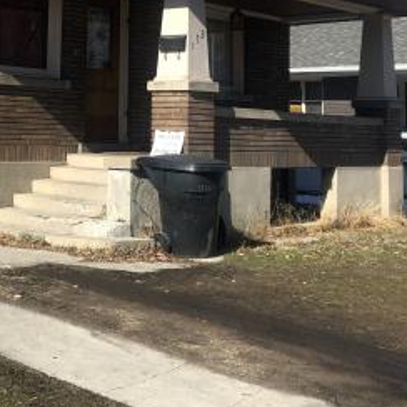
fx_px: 865
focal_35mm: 65
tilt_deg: +3.2
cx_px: -3
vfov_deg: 25.9
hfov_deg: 25.2
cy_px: 68
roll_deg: -3.3
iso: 20
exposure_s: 1/1845
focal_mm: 3.99
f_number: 1.8
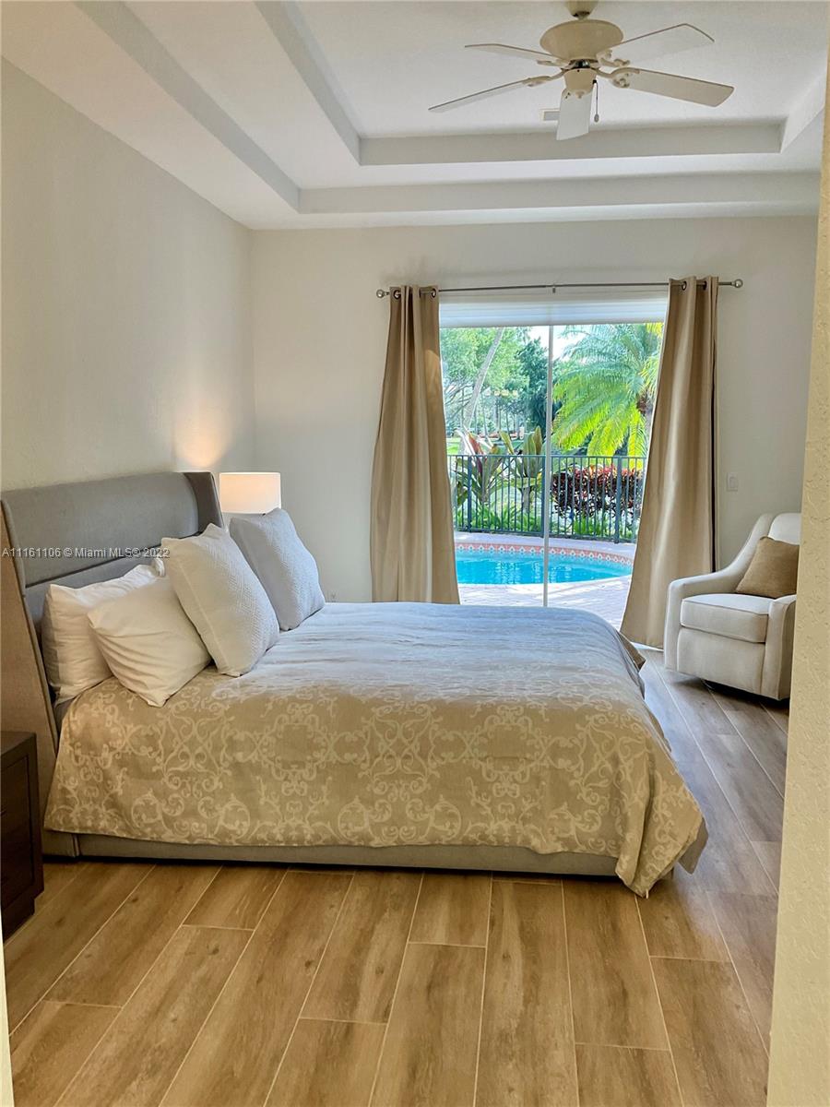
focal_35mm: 29
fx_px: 927
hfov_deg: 48.2
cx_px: 415
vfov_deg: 61.7
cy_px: 554
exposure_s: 1/120
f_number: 1.8
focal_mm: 3
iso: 50
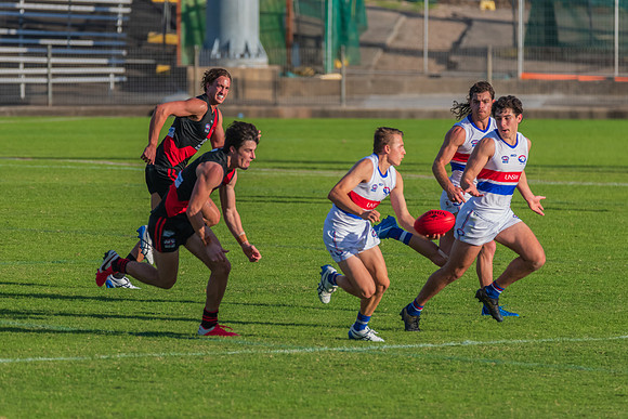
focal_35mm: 532
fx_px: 9291
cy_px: 217
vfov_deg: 2.6
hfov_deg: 3.9
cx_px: 306
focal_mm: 420
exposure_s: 1/3200
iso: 1000
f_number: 6
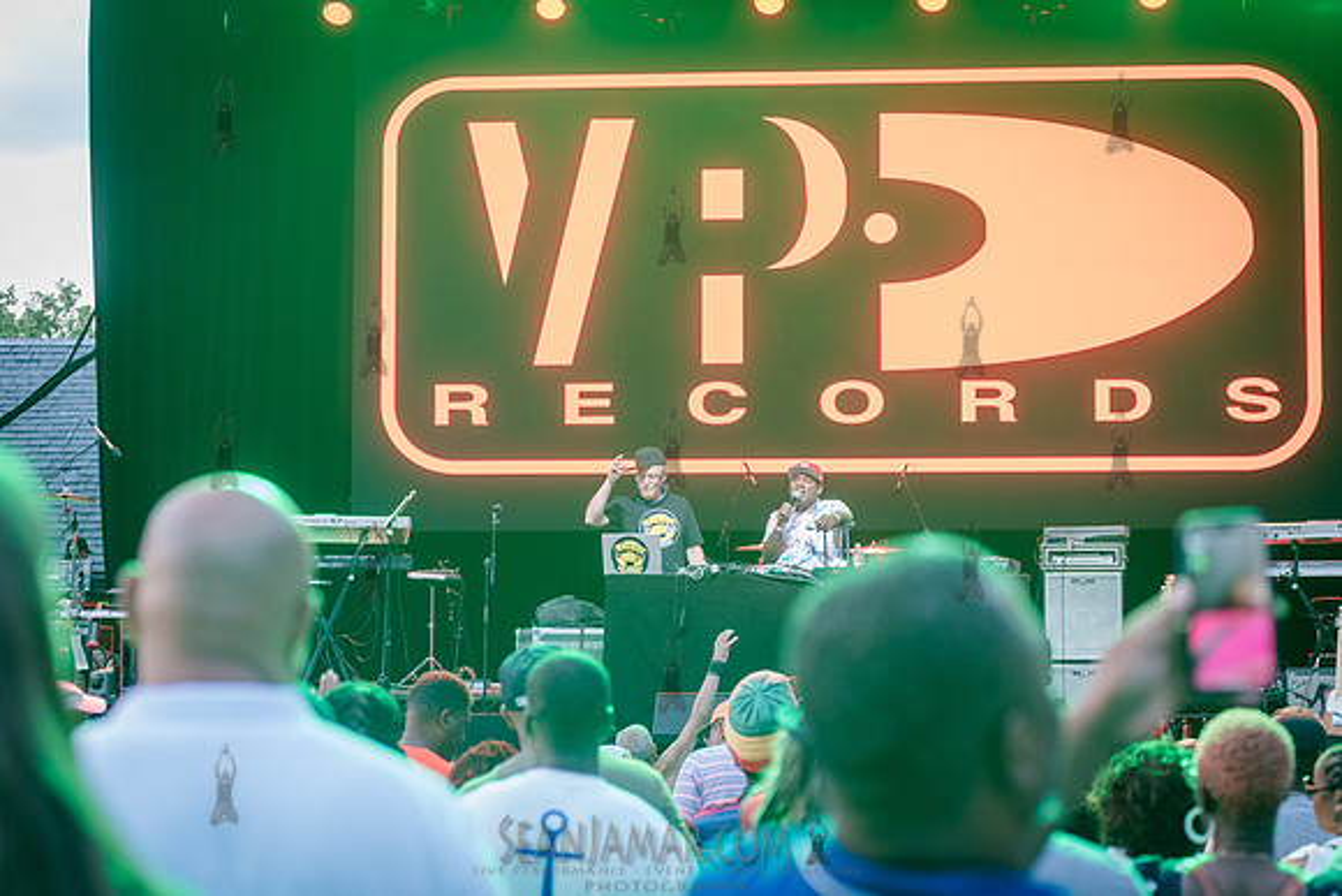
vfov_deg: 16.7
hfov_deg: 24.9
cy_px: 448
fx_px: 3041
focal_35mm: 82
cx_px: 671
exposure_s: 1/160
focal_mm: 80
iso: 2000
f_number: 3.5
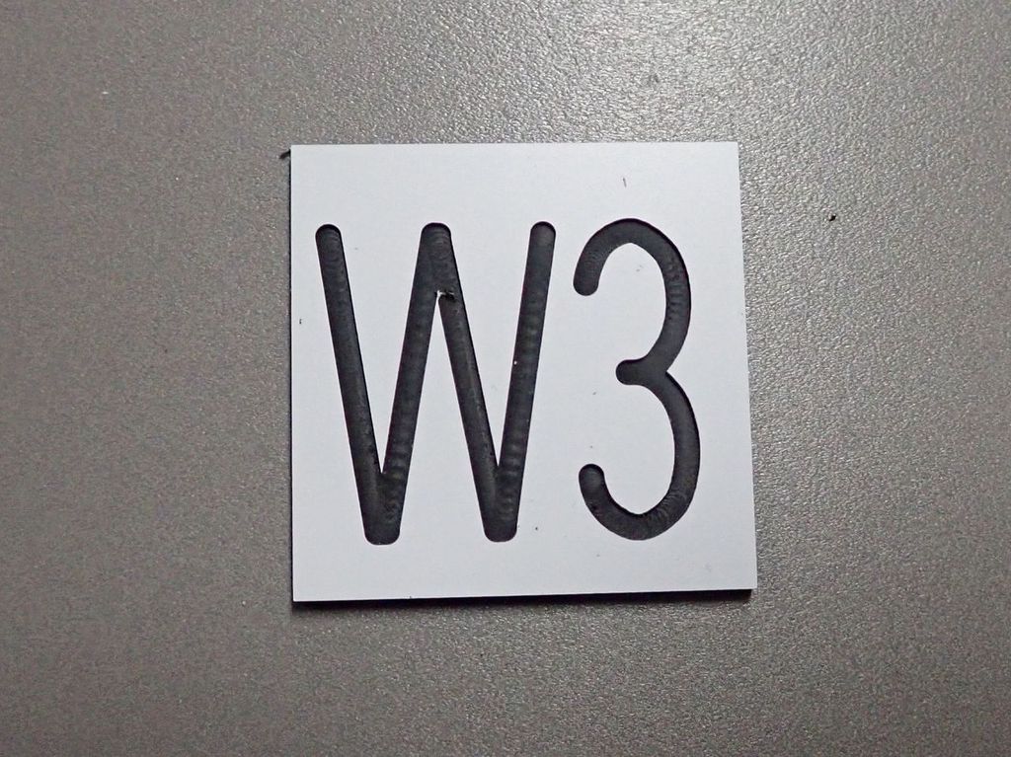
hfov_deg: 60.0
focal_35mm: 30
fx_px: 876
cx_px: 506
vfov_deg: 46.8
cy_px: 378
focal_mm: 5.5
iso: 640
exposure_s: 1/200
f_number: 2.3
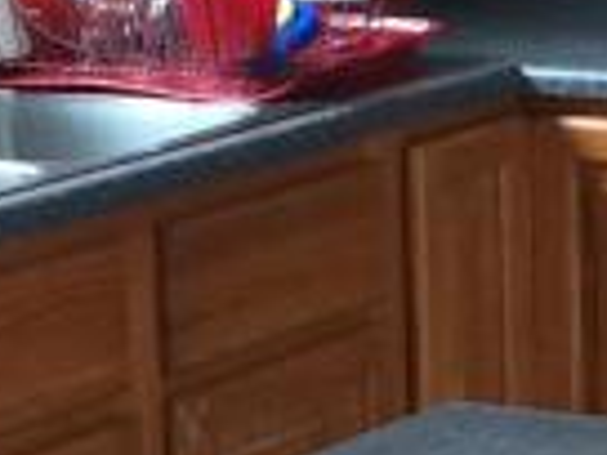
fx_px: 3823
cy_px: 219
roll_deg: +0.8
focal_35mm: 218
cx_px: 928
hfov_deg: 8.8
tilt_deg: -12.1
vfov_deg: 6.8
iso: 80
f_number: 2.2
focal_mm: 4.15
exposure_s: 1/30
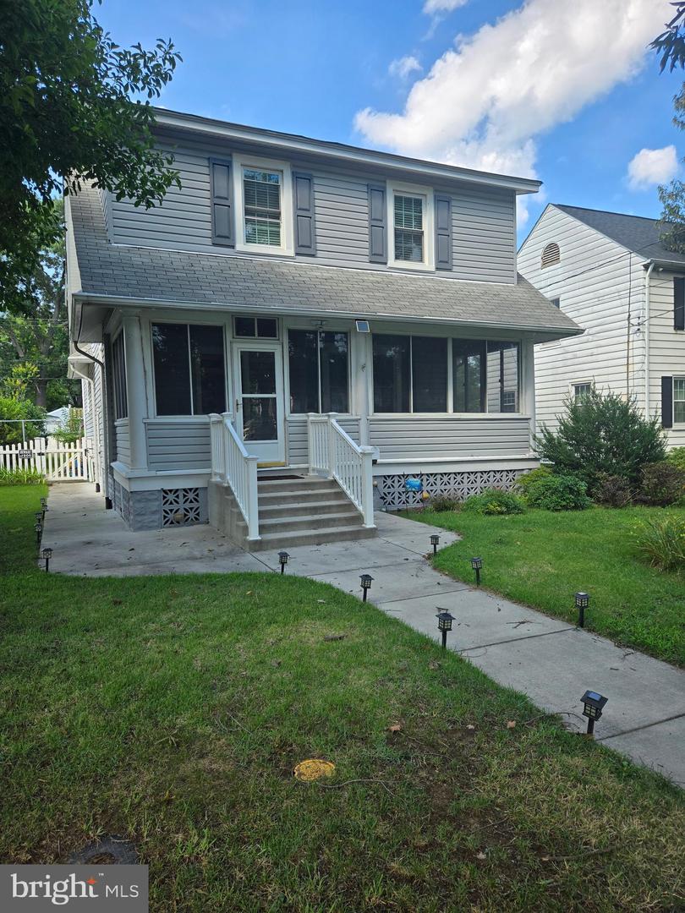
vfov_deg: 73.9
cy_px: 456
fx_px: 607
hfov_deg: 58.9
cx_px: 342
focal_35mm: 23
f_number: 1.8
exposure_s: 1/726
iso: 25
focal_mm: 5.4
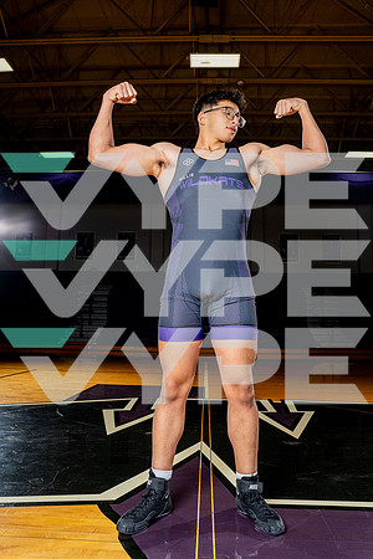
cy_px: 280
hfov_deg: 46.4
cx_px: 186
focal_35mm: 28
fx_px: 435
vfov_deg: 65.5
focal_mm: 28
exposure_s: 1/250
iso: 320
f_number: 5.6
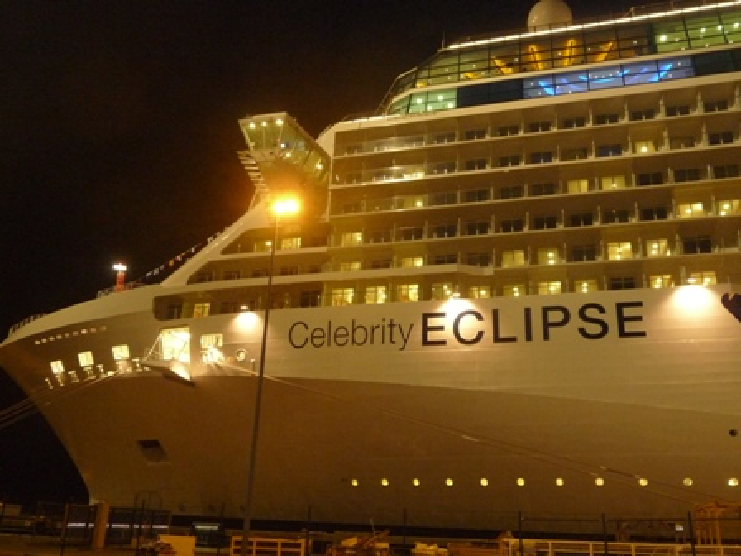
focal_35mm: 32
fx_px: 685
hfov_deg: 56.8
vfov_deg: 44.2
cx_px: 370
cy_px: 278
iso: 500
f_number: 3.5
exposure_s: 1/8
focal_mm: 5.3
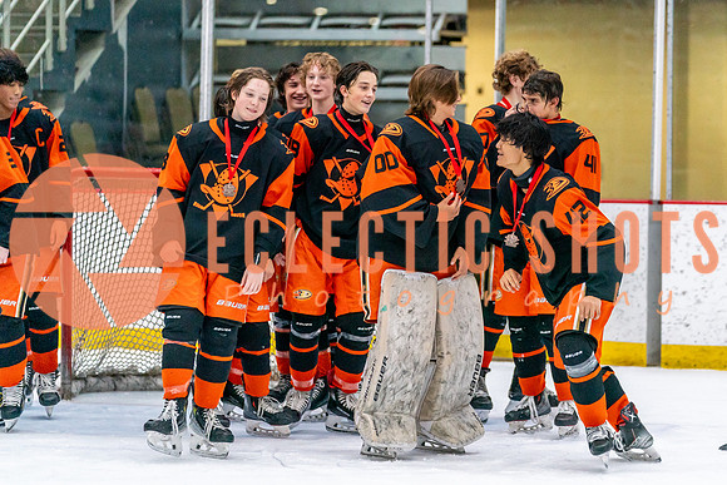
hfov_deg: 12.7
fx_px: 3267
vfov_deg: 8.5
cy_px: 195
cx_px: 435
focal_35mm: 162
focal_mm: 132
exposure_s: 1/1250
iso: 3200
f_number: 2.8
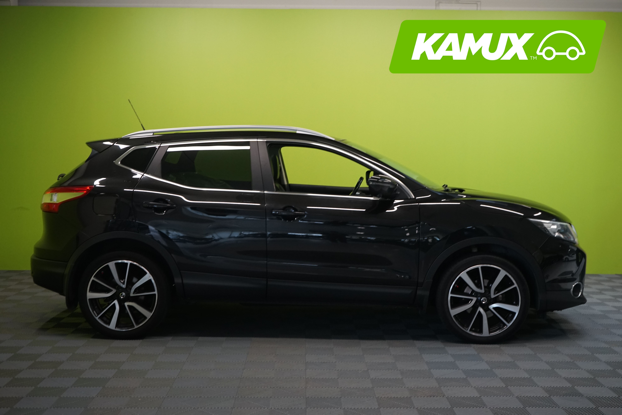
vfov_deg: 29.9
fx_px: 777
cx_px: 311
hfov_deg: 43.6
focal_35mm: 45
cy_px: 208
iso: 1600
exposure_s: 1/30
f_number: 7.1
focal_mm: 45
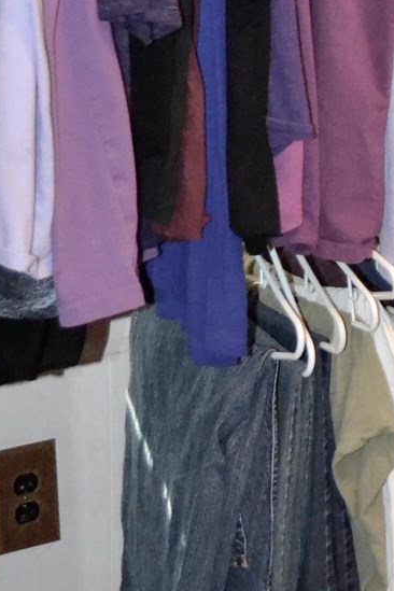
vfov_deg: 15.7
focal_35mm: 126
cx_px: 783
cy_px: -89
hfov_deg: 10.1
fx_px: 2068
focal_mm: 20
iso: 3200
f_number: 3.8
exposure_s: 1/60
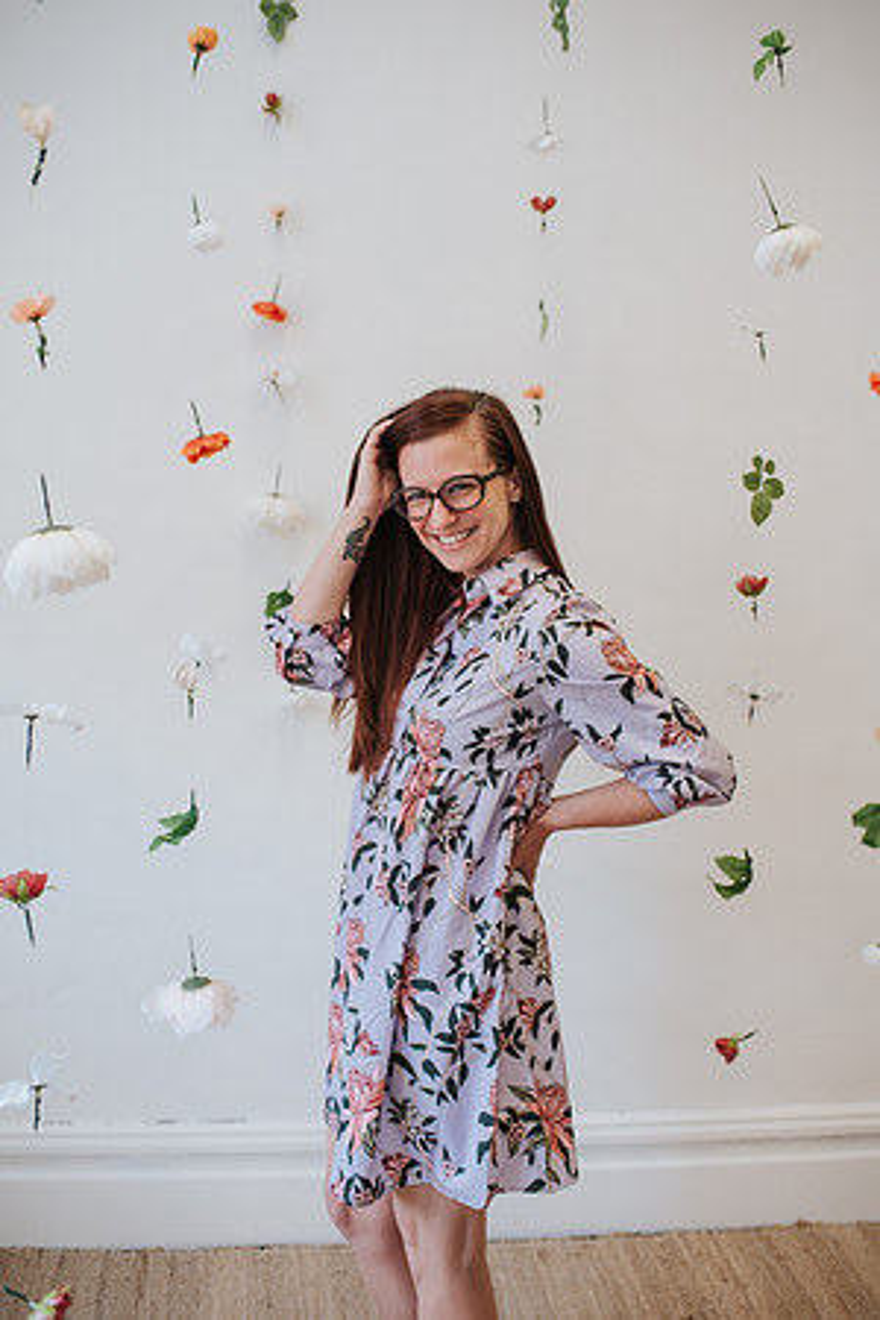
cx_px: 440
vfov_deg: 54.4
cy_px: 660
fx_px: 1283
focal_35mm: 35
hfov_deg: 37.9
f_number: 2.8
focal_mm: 35
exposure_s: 1/200
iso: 250
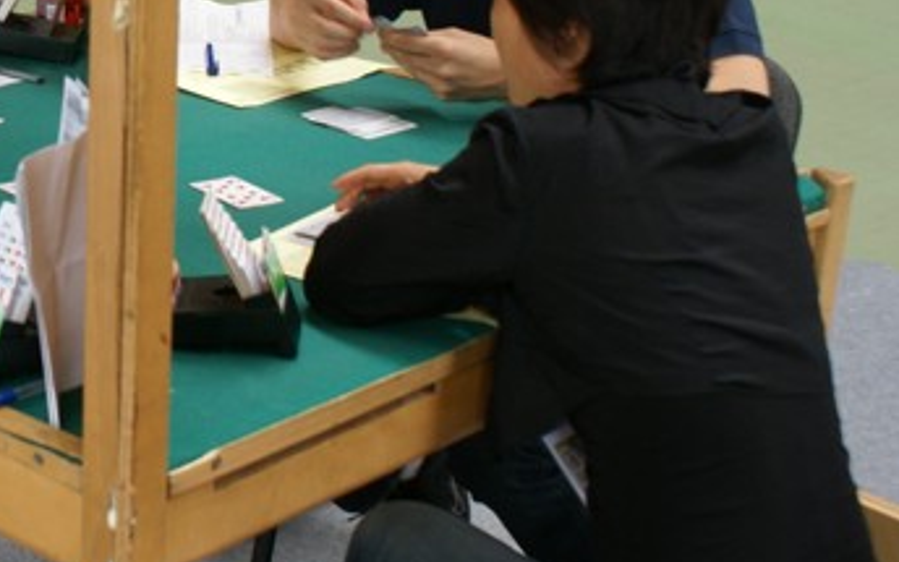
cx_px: -13
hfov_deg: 24.3
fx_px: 1985
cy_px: 63
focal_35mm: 81
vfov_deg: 15.9
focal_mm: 26
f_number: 5.6
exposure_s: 1/20
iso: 200
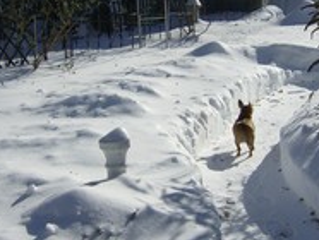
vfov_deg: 17.3
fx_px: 784
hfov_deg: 23.0
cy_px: 58
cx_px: 147
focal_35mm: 85
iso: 100
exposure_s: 1/2000
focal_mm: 6
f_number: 4.7
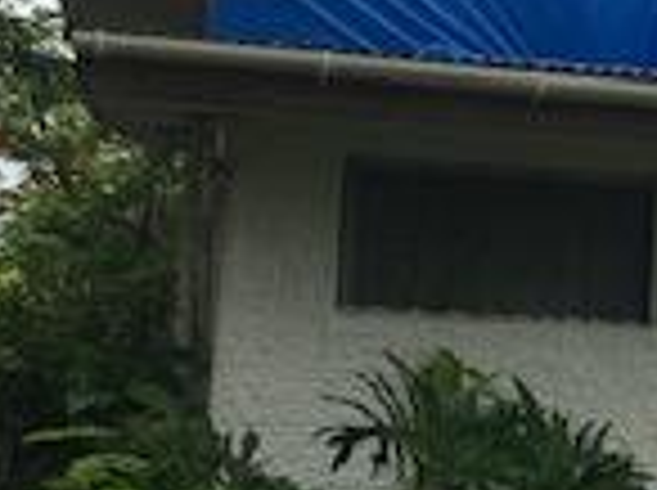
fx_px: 2331
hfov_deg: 15.6
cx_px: 742
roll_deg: -1.0
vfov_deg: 12.0
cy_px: 265
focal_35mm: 123
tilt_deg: +3.4
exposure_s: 1/2179
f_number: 1.8
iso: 20
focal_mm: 3.99
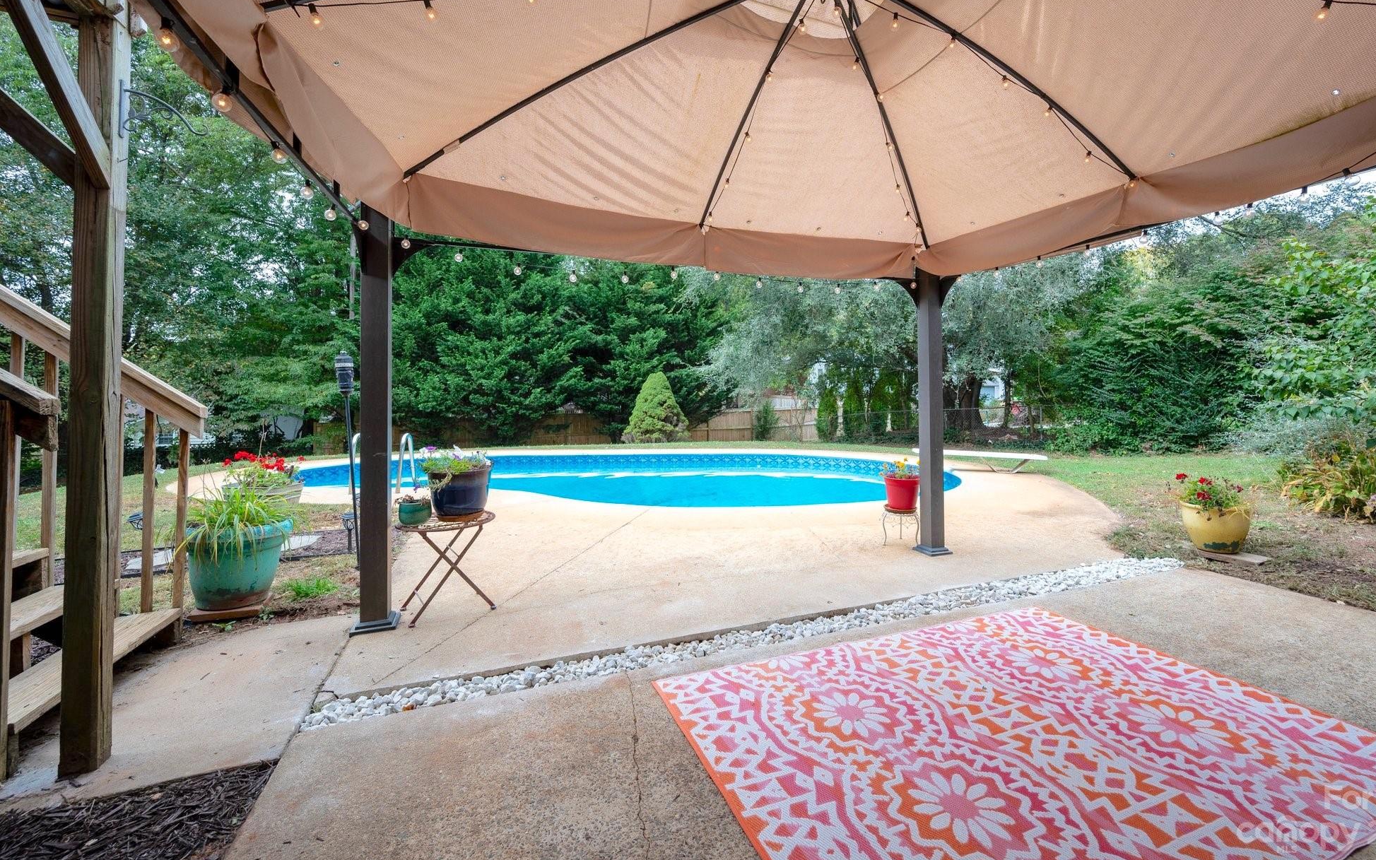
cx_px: 723
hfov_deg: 101.4
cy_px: 386
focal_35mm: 15
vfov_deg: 74.6
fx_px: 563
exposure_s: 1/250
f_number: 8
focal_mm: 14
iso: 800
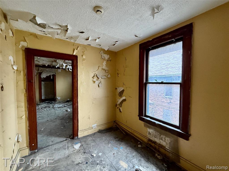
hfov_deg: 102.1
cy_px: 86
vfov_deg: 85.7
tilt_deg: -1.8
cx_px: 114
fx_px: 93
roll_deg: -0.1
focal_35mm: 14
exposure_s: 1/95
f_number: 2.2
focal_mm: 2.22
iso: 400
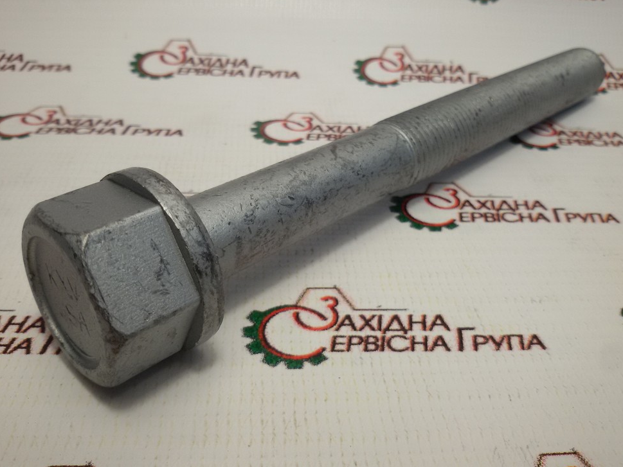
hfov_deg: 56.8
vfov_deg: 44.2
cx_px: 309
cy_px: 229
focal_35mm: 32
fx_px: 576
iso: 50
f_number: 2.4
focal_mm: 2.93
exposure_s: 1/100
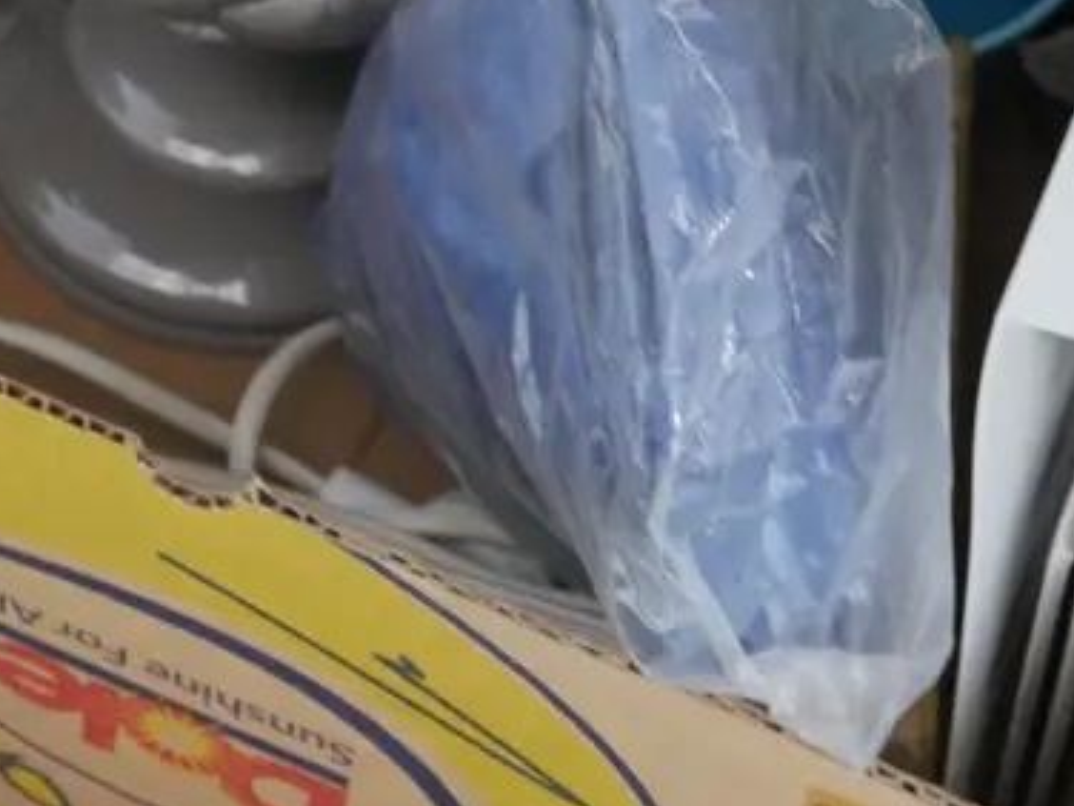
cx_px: 411
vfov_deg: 13.1
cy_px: -284
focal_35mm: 109
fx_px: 3382
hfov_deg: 18.0
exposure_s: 1/15
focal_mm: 20
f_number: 5.6
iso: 3200
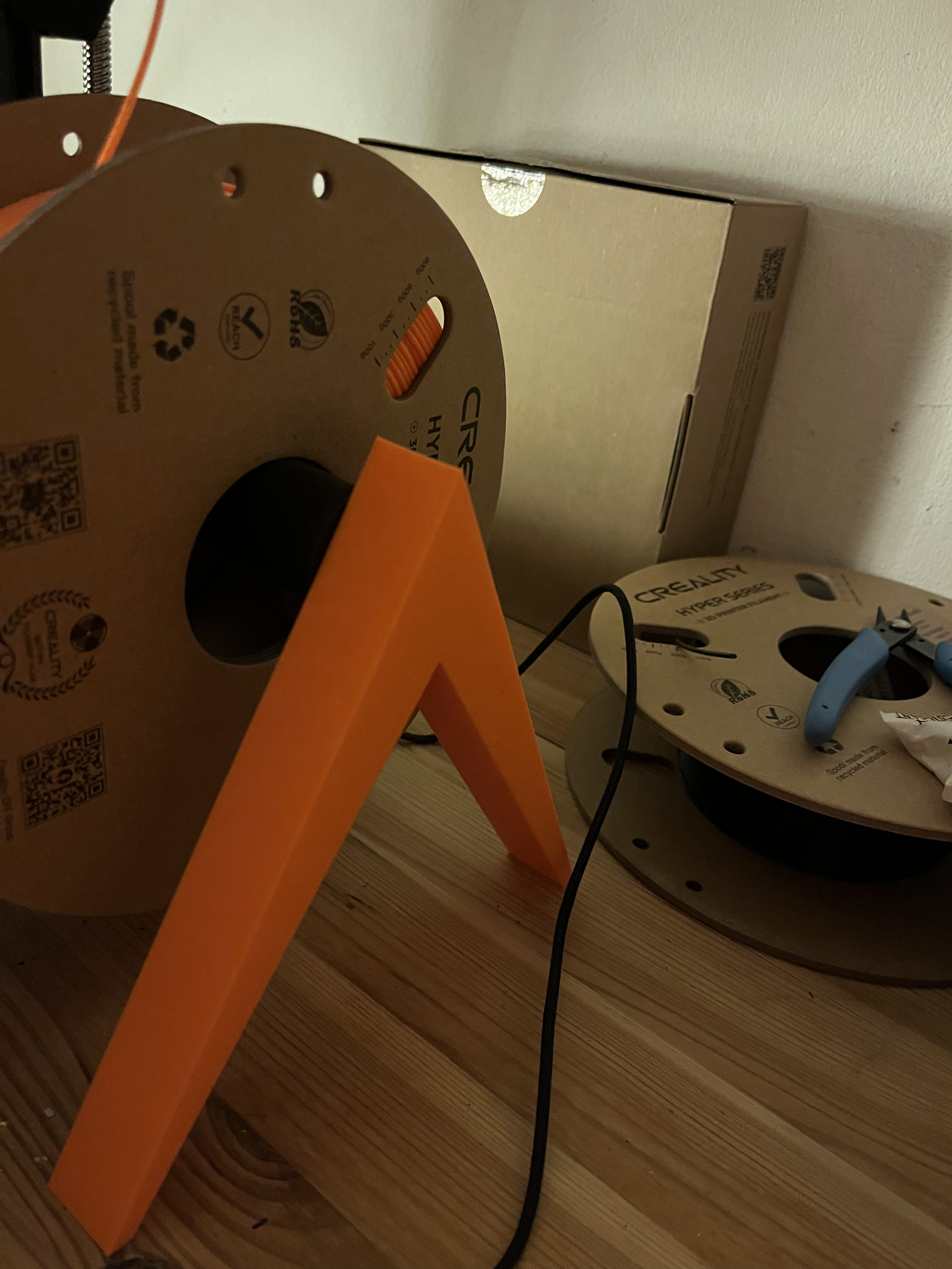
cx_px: 476
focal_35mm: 26
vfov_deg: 67.3
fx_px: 953
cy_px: 634
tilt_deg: -28.0
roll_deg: -7.9
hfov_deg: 53.1
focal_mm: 5.1
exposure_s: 1/30
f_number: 1.6
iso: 800
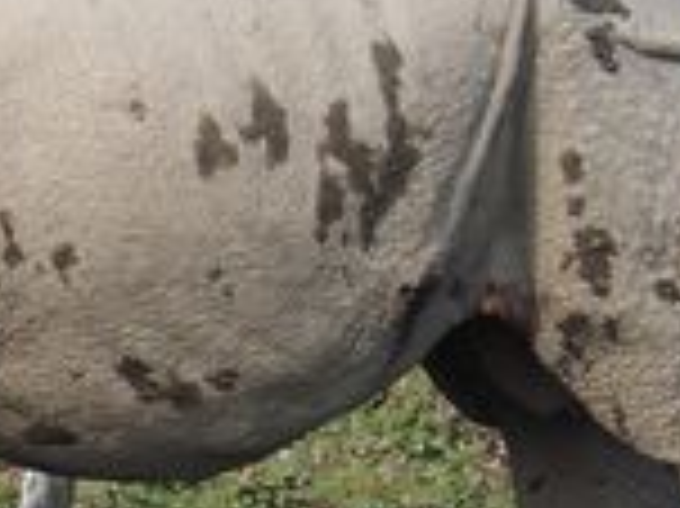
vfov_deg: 1.9
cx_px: -365
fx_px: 15624
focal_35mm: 796
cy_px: 443
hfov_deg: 2.5
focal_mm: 120
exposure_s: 1/320
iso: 200
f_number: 7.1
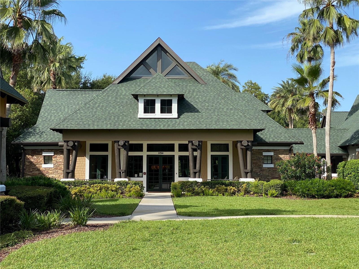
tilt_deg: +3.5
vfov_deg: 28.0
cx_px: 180
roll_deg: -0.1
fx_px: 539
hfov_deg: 36.8
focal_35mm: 52
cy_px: 134
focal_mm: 6
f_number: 2
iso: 20
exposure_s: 1/940
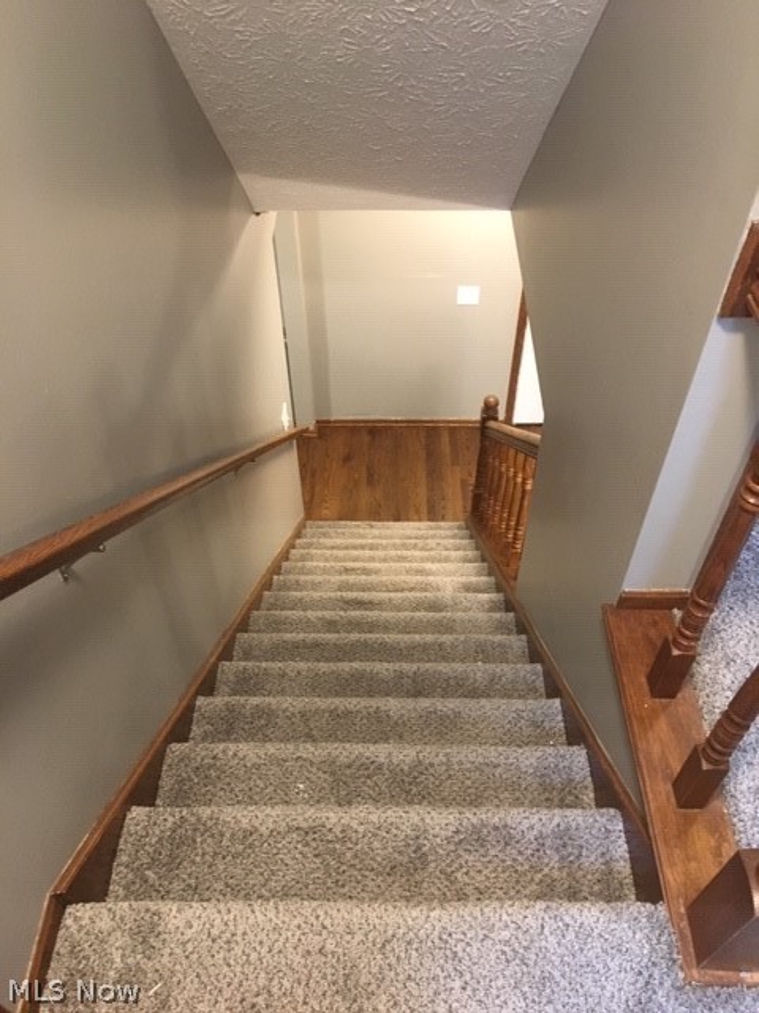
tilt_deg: -47.9
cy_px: 506
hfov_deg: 48.2
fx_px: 848
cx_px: 380
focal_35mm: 29
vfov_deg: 61.7
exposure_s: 1/15
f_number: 2.2
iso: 200
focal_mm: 4.15
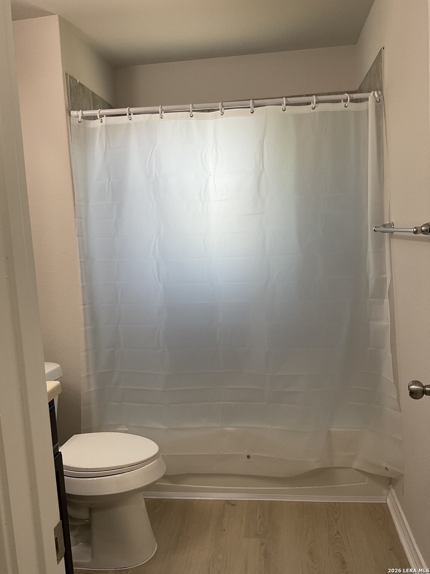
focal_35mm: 29
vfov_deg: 61.7
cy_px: 287
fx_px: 480
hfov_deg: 48.2
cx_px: 215
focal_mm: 3
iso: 40
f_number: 1.8
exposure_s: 1/120
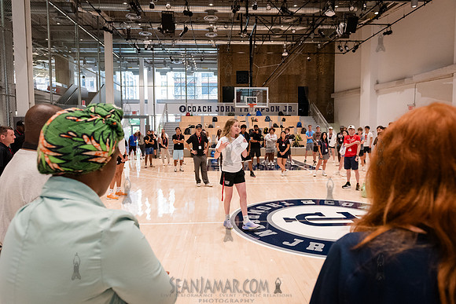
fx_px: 309
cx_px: 230
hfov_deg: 72.8
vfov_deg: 52.4
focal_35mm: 24
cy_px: 152
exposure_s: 1/400
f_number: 4
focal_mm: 24
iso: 5000
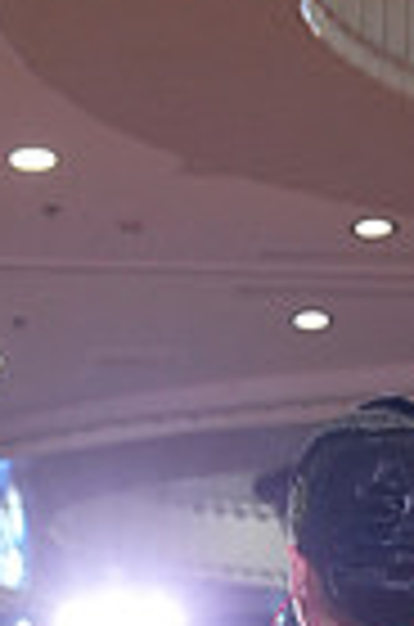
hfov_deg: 7.6
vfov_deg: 10.7
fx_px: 3120
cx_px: 20
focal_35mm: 180
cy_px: 1166
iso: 1600
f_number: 4
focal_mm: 43
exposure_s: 1/500
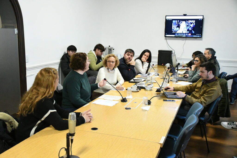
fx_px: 263
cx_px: 118
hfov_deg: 48.5
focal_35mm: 40
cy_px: 79
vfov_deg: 33.4
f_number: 4
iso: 12800
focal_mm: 27
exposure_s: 1/250
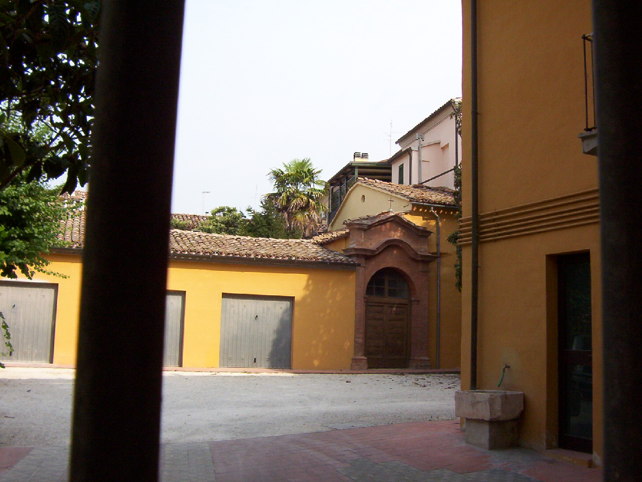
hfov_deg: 51.4
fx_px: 668
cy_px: 241
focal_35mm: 36
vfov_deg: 39.7
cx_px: 321
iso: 100
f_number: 5.24
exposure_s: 1/408
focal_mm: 5.54
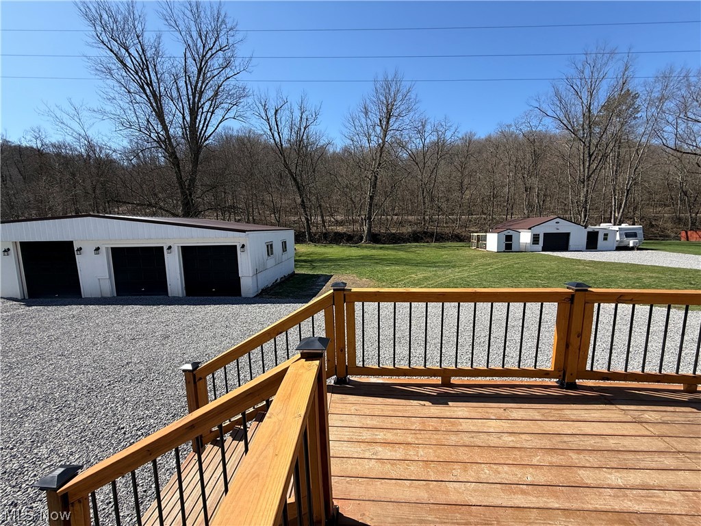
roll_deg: +1.0
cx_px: 350
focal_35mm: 14
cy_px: 263
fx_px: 284
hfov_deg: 102.1
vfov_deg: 85.7
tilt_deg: -6.8
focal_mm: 2.22
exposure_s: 1/1105
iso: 50
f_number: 2.2
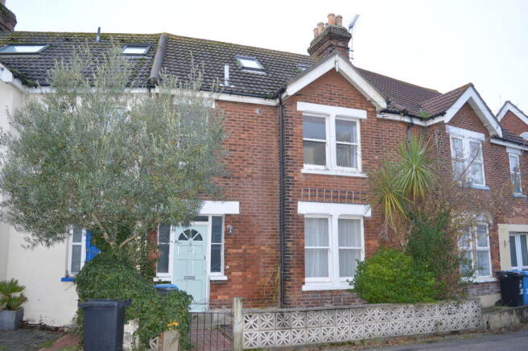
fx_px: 440
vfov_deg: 43.5
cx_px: 264
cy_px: 176
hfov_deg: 62.0
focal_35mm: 30
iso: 800
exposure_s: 1/100
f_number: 5
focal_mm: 20
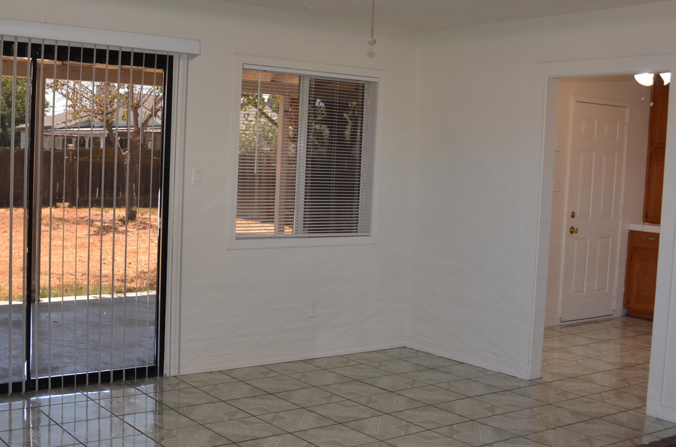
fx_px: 843
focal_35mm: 45
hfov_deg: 43.4
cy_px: 199
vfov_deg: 29.7
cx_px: 262
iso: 320
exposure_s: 1/125
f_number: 3.5
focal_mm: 18
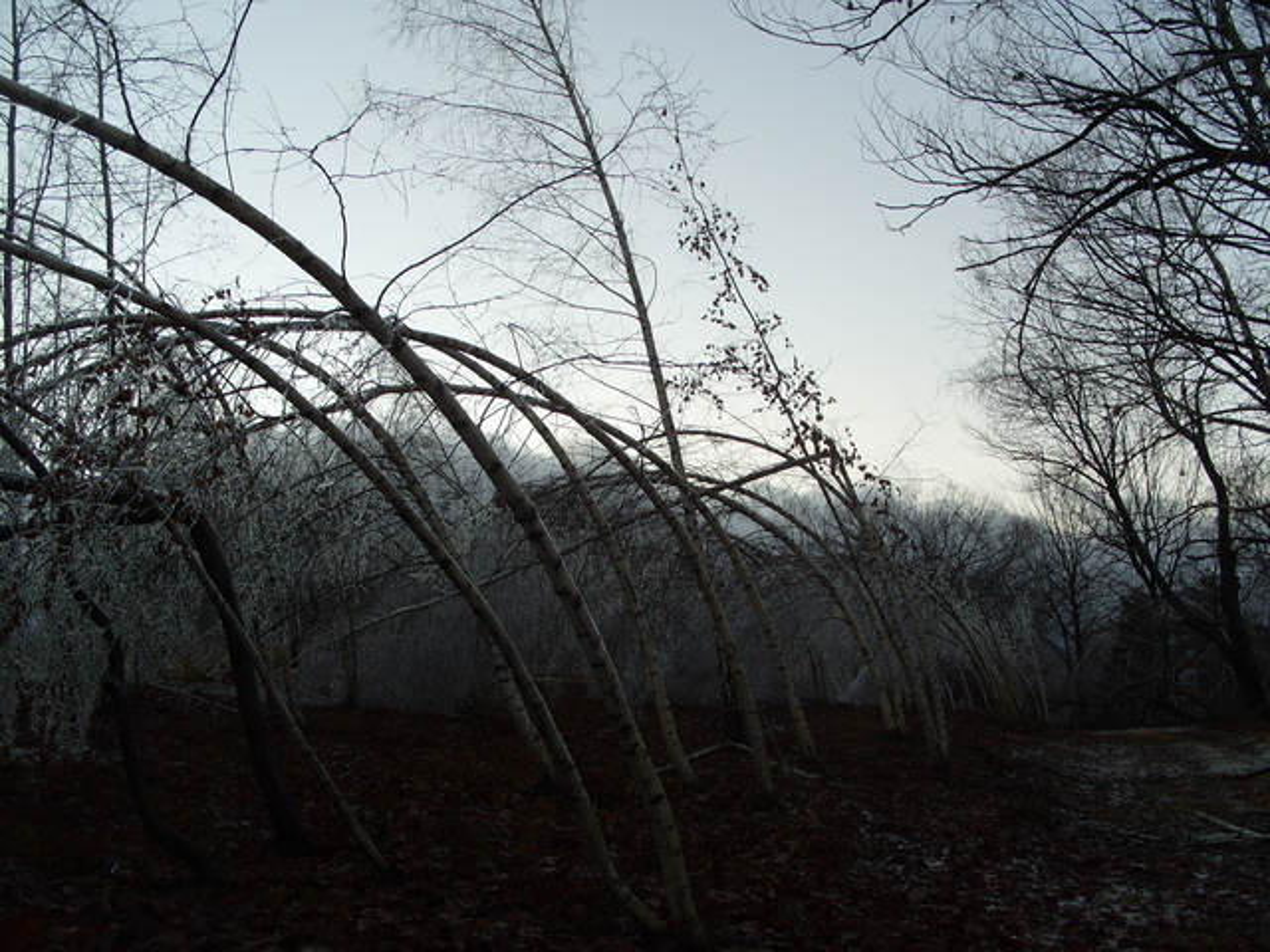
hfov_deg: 52.6
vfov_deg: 40.7
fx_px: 1284
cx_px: 635
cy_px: 476
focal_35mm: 35
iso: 80
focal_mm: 7.8
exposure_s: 1/125
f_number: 3.7
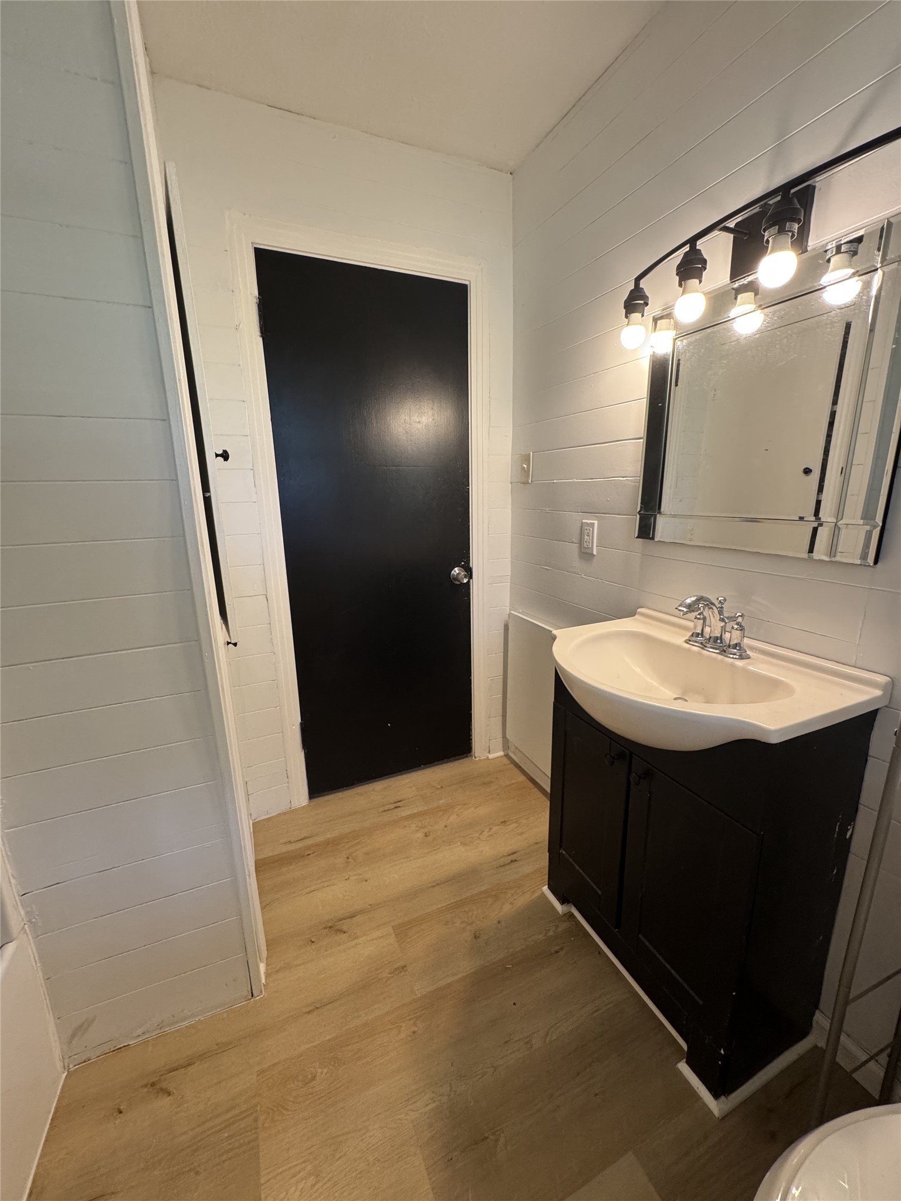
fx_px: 486
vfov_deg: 102.1
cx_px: 450
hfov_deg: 85.7
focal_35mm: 14
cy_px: 600
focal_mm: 2.22
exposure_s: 1/120
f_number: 2.2
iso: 320
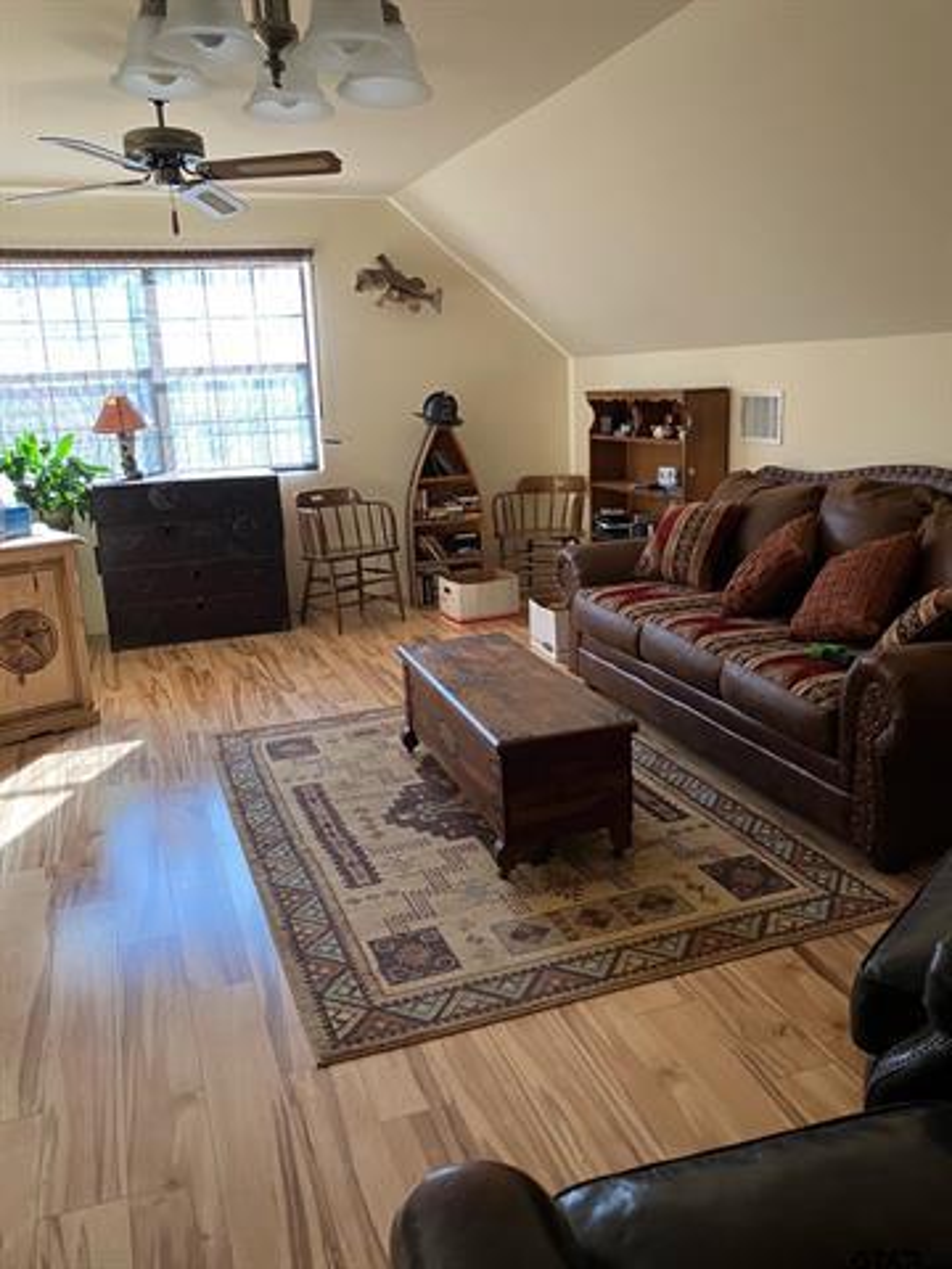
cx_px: 476
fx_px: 1027
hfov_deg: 49.7
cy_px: 634
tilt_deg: -13.1
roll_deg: +1.6
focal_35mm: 28
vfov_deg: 63.4
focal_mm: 3.99
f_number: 1.8
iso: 250
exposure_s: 1/60
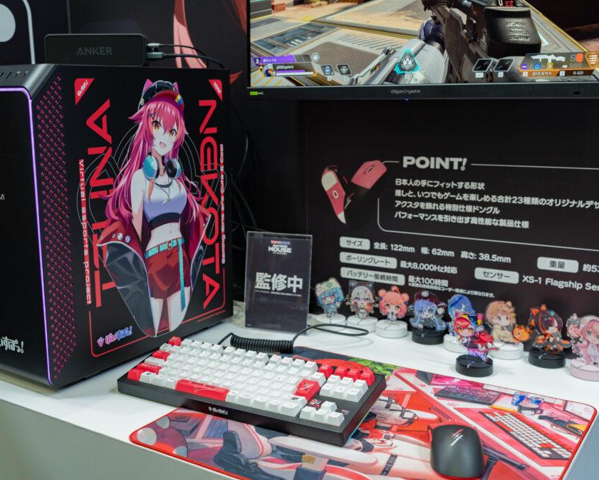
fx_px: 709
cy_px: 241
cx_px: 248
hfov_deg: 45.6
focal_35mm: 40
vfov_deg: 37.3
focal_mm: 35
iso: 400
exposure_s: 1/100
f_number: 4
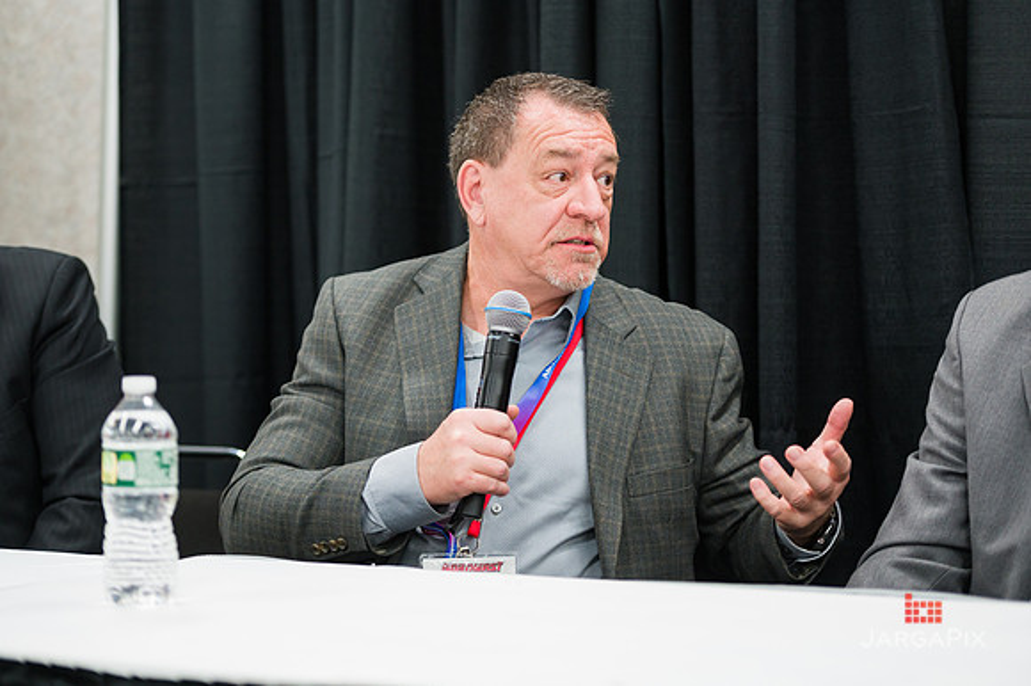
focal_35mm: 95
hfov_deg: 21.5
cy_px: 343
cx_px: 516
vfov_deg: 14.4
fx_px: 2719
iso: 1600
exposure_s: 1/250
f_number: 3.2
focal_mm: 95
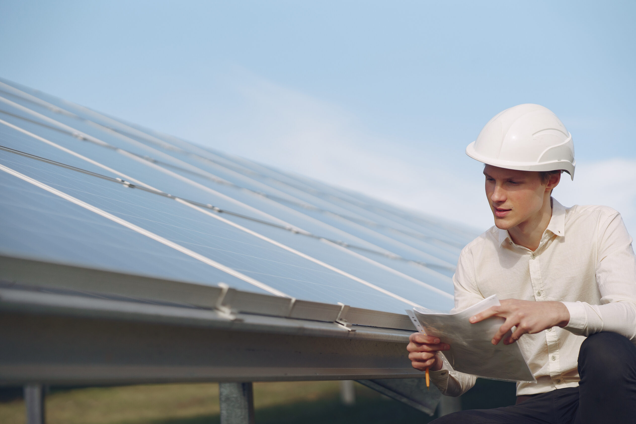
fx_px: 1502
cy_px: 212
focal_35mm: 85
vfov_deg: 16.1
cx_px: 318
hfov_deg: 23.9
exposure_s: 1/8000
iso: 500
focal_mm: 85
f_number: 2.5
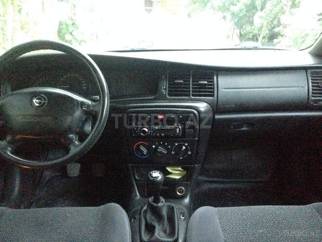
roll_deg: -0.8
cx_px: 161
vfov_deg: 42.9
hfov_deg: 55.4
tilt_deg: -17.0
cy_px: 121
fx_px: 307
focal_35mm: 33
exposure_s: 1/15
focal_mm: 4.12
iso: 2500
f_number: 2.4
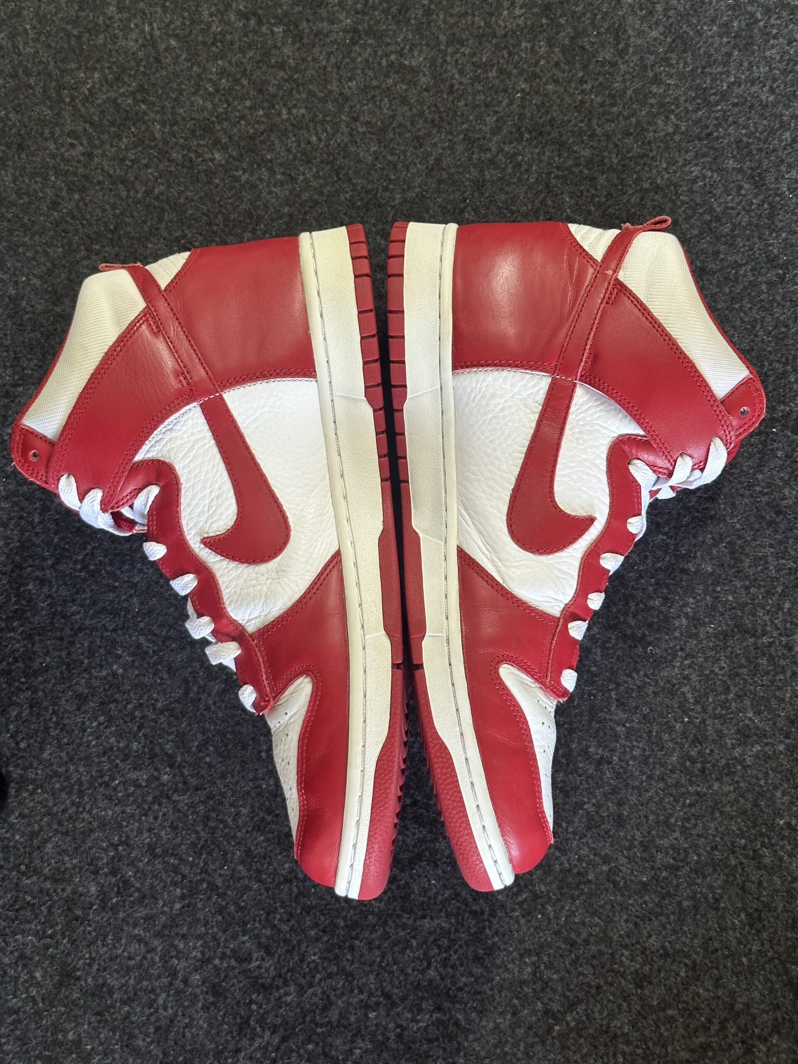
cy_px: 532
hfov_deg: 30.3
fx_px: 1475
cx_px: 399
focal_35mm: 48
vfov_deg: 39.7
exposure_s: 1/50
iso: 160
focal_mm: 6.86
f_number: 1.78
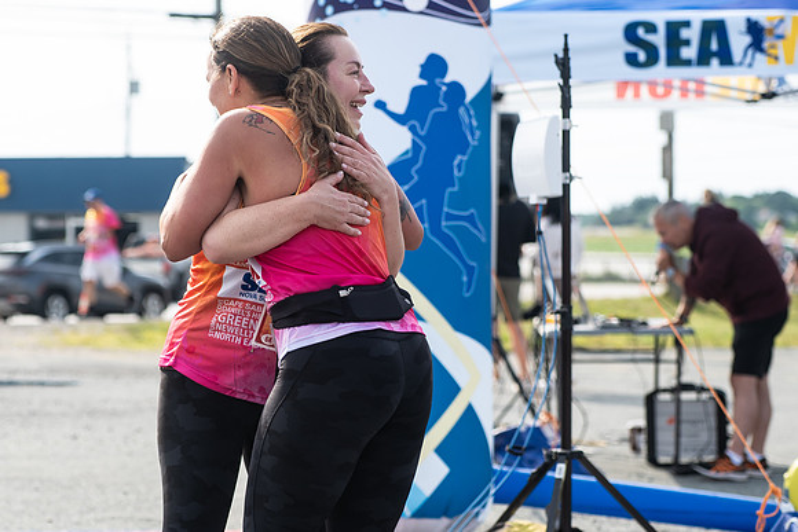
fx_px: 2878
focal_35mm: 130
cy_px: 244
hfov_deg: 15.8
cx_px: 323
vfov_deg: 10.6
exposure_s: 1/1250
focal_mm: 82
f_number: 4.5
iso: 250
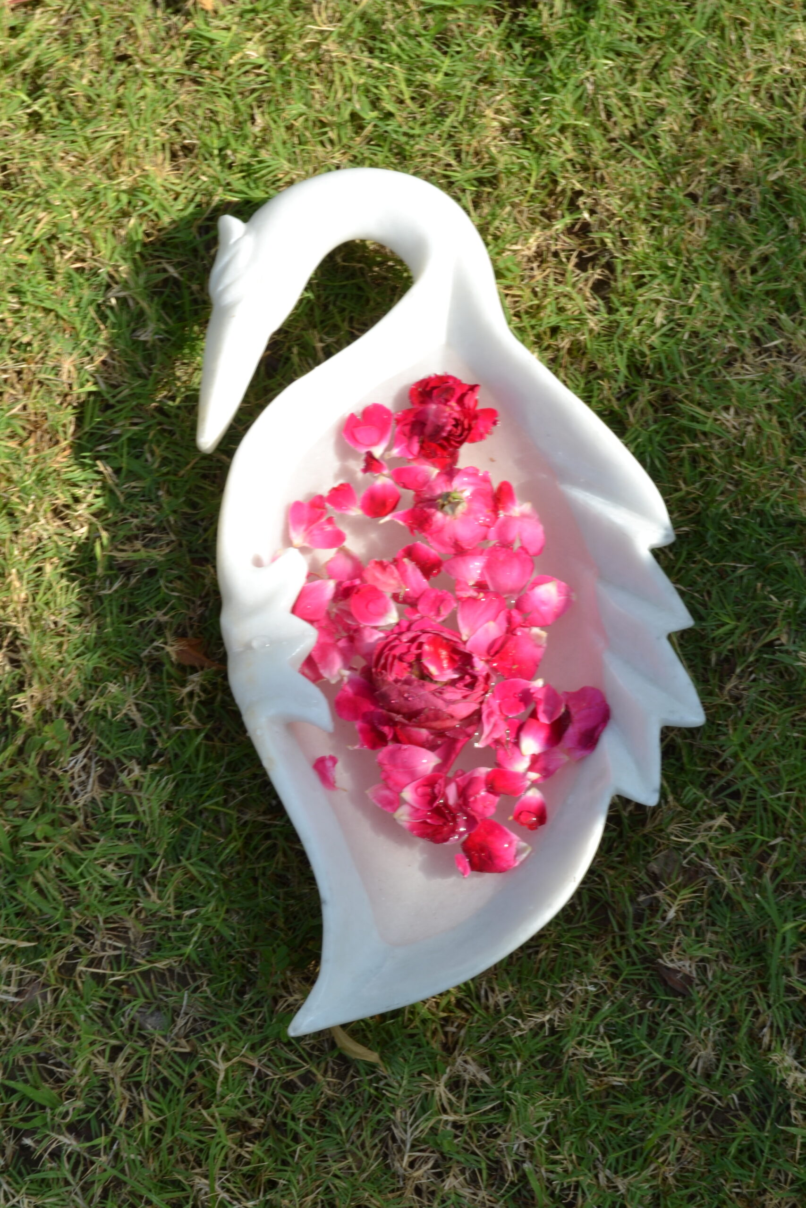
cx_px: 403
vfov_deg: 24.6
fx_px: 2770
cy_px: 604
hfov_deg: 16.6
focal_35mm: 82
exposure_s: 1/20
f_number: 20
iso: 100
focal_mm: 55
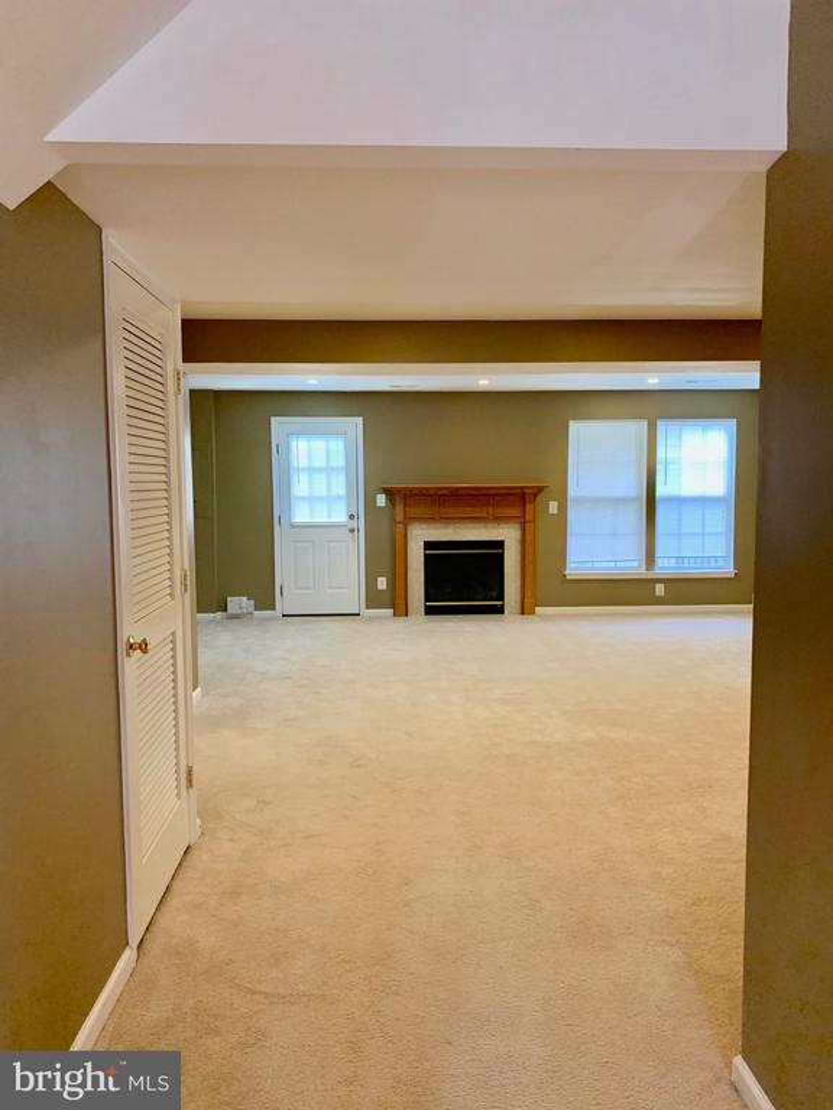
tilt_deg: -2.5
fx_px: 834
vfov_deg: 67.3
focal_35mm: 26
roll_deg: +0.6
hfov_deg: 53.1
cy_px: 555
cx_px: 416
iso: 320
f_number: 1.8
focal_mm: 4.25
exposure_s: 1/60
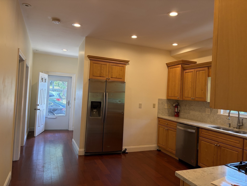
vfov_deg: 53.1
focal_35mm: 26
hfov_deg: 67.3
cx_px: 124
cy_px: 93
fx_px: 186
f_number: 1.6
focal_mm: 5.96
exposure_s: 1/120
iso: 125
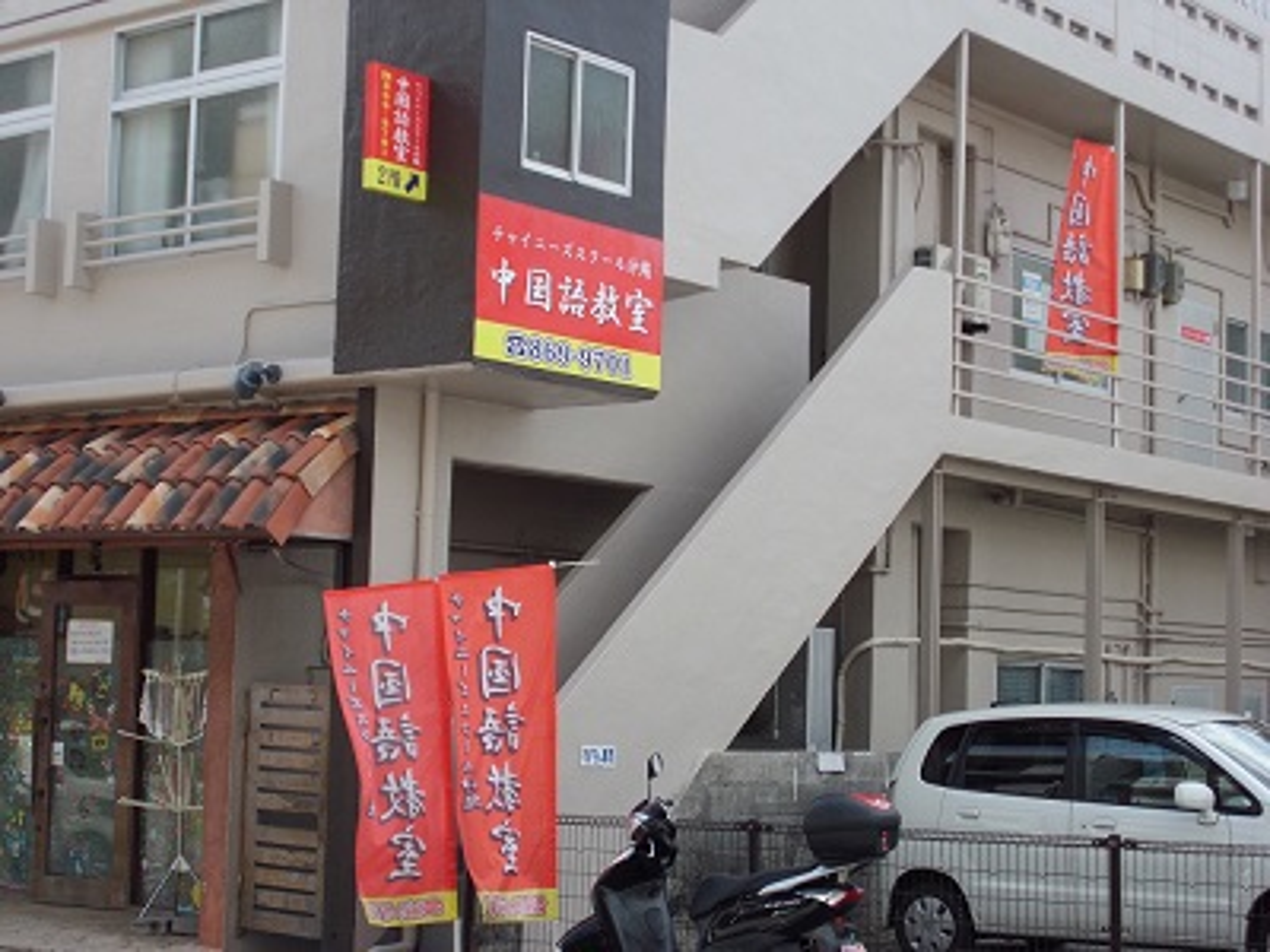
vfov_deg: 22.3
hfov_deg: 29.4
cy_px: 476
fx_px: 2421
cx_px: 635
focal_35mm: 66
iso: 100
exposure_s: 1/160
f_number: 5.3
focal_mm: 11.8
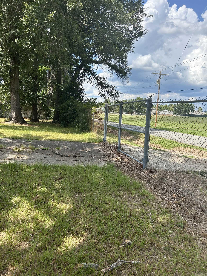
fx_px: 207
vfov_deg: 67.3
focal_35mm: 26
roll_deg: -3.1
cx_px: 104
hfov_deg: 53.1
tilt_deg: -7.4
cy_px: 138
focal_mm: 5.7
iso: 50
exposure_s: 1/2208
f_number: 1.5
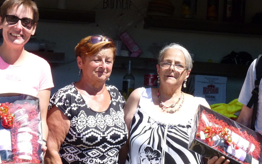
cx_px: 166
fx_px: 1228
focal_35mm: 172
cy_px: 87
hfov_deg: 12.2
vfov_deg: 7.6
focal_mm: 21.6
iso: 200
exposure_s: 1/500
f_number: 5.6
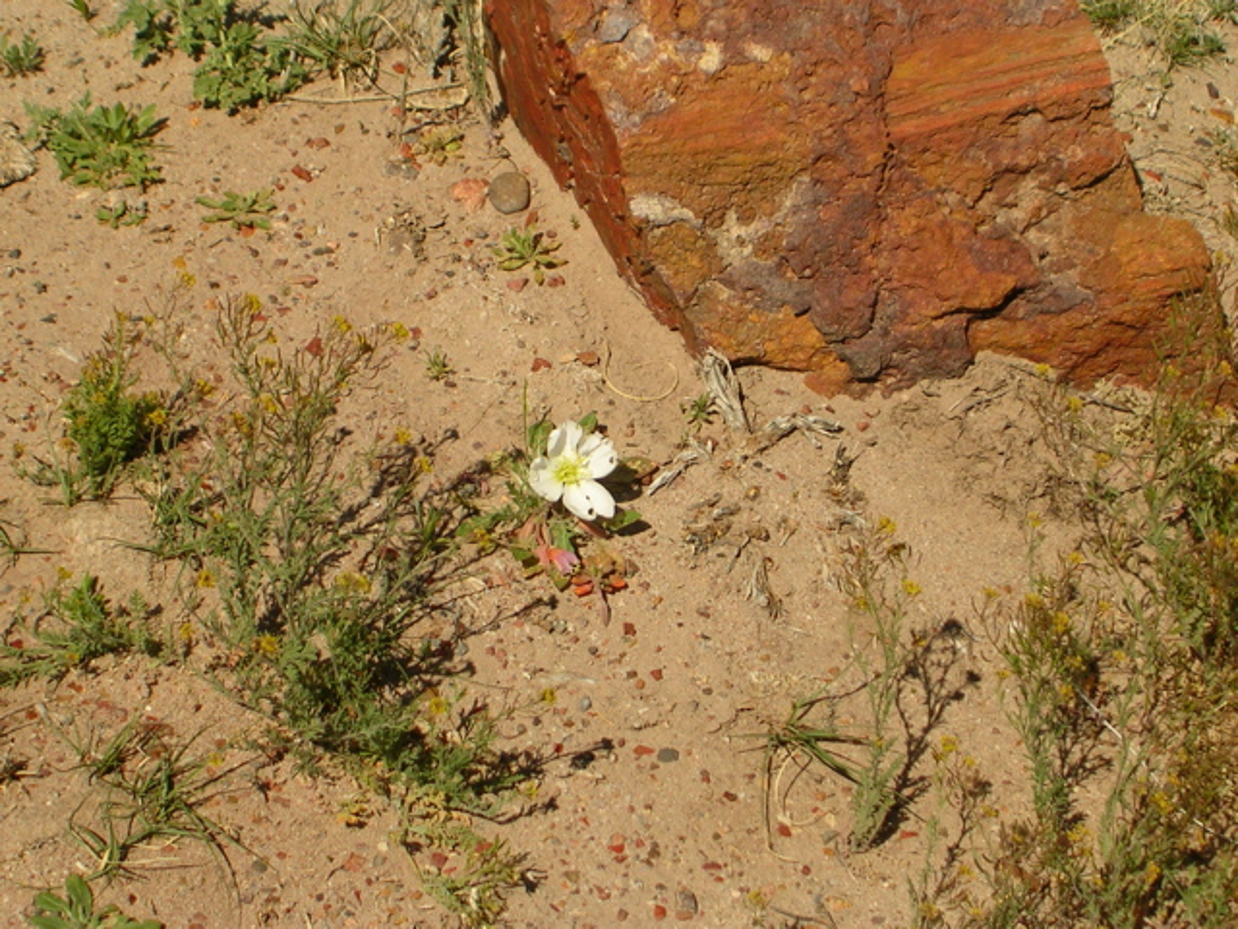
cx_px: 619
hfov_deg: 17.1
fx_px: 4113
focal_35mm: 115
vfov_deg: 12.9
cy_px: 464
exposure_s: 1/782
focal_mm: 17.4
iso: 50
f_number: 4.9
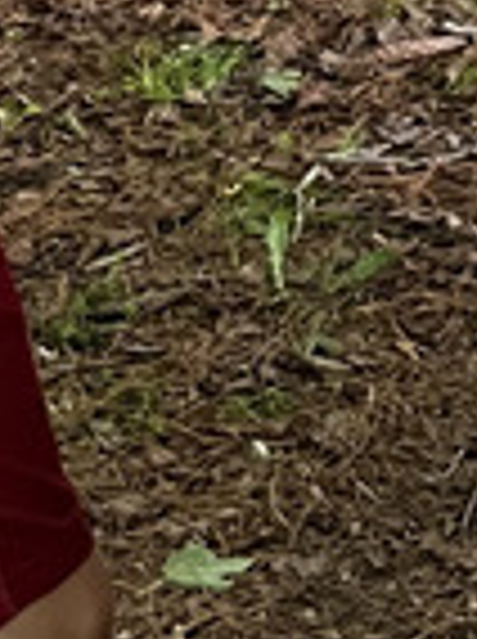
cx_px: 1462
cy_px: -630
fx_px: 3465
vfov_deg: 9.8
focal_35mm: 188
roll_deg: +1.1
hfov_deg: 7.0
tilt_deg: -11.6
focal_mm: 5.1
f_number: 1.6
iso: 125
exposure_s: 1/75
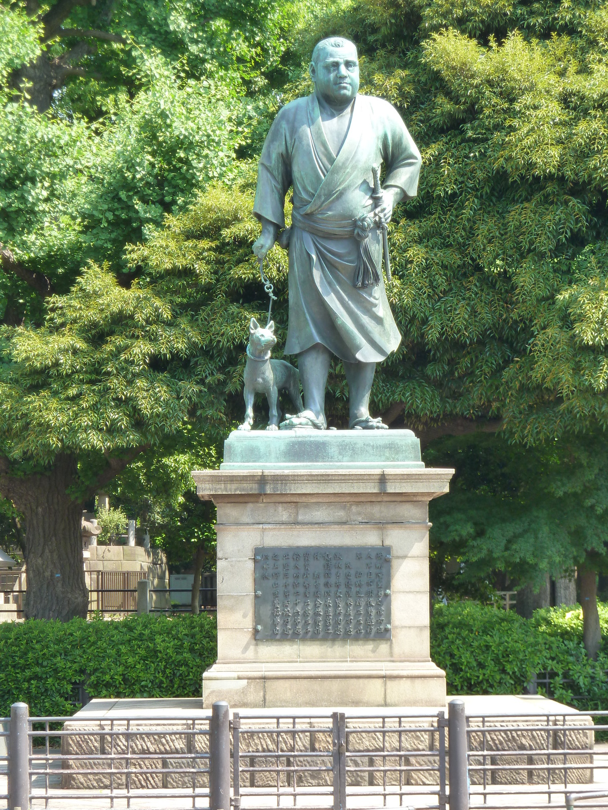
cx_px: 304
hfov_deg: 12.5
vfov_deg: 16.6
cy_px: 405
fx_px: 2787
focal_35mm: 119
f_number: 4.4
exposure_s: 1/80
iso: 125
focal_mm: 19.5
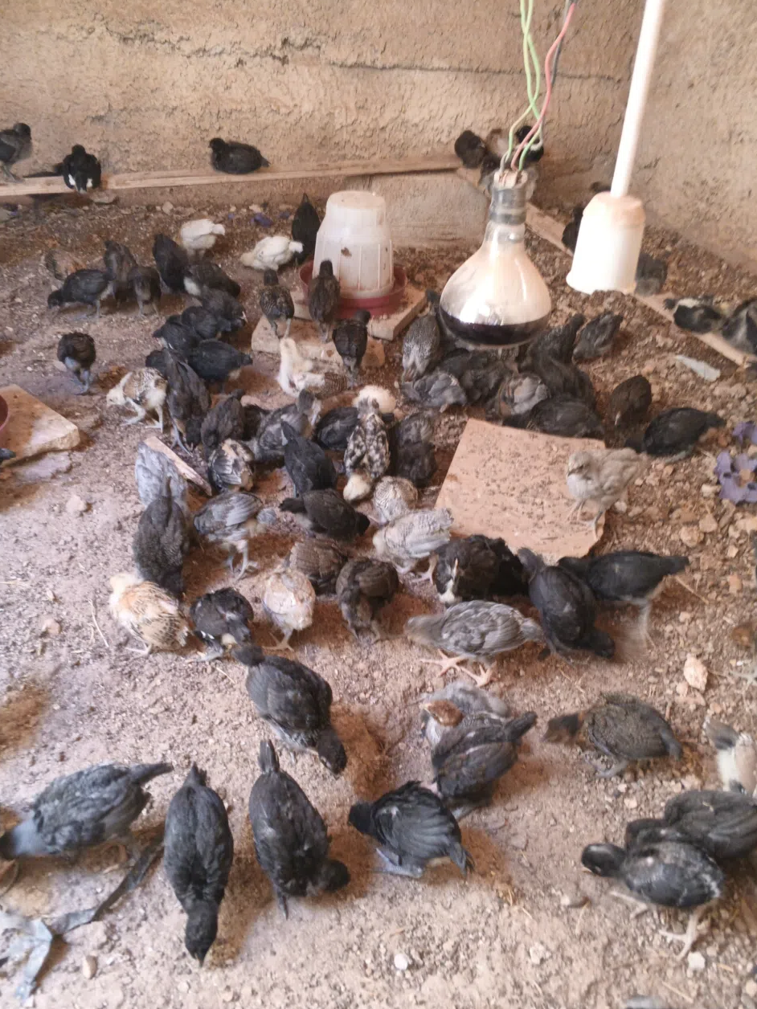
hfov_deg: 54.9
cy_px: 539
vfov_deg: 69.3
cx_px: 376
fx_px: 729
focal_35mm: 25
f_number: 1.6
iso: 650
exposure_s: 1/33.3
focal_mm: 4.09
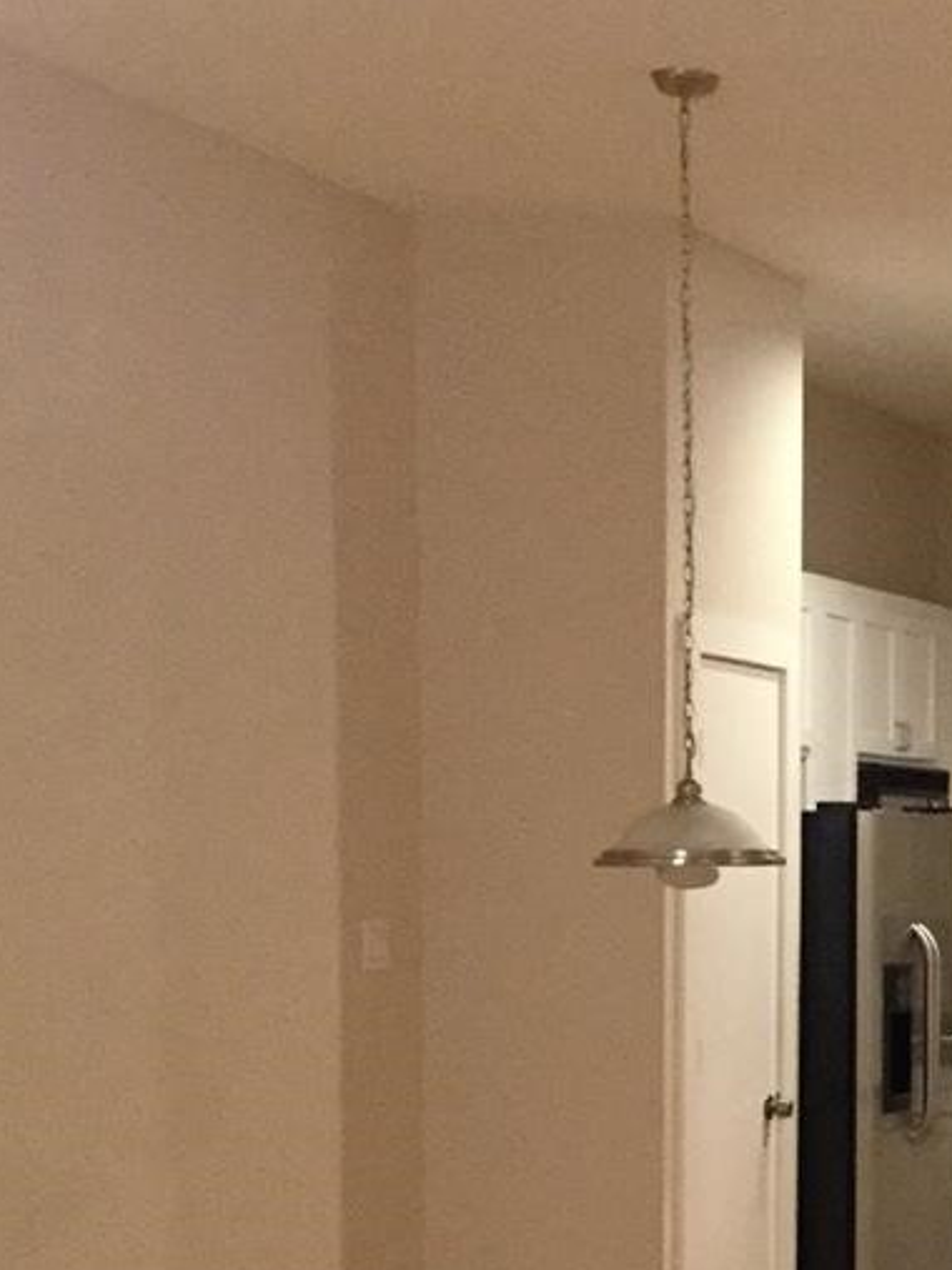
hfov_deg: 15.2
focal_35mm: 94
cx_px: 1147
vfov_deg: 20.4
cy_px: 1200
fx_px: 3448
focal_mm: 3.3
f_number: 2.4
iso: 200
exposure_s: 1/24
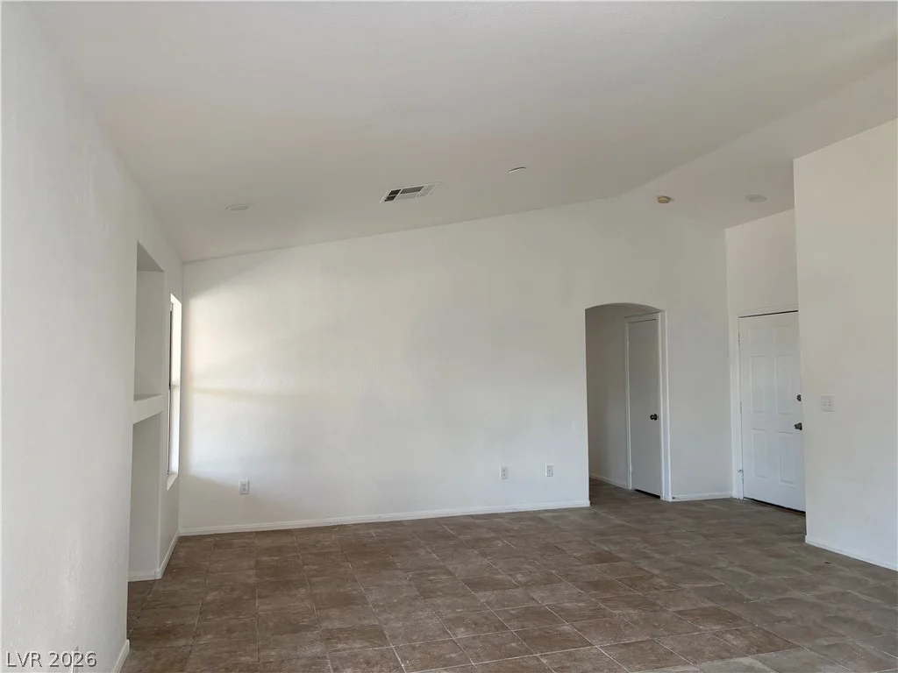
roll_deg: -0.3
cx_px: 449
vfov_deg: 53.1
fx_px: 674
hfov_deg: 67.3
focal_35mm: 26
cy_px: 336
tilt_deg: +3.7
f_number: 1.6
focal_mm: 5.96
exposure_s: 1/121
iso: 80
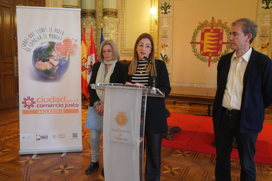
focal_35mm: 32
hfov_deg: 58.7
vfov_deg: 41.1
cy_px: 90
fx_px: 242
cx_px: 136
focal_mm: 32
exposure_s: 1/160
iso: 3200
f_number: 4
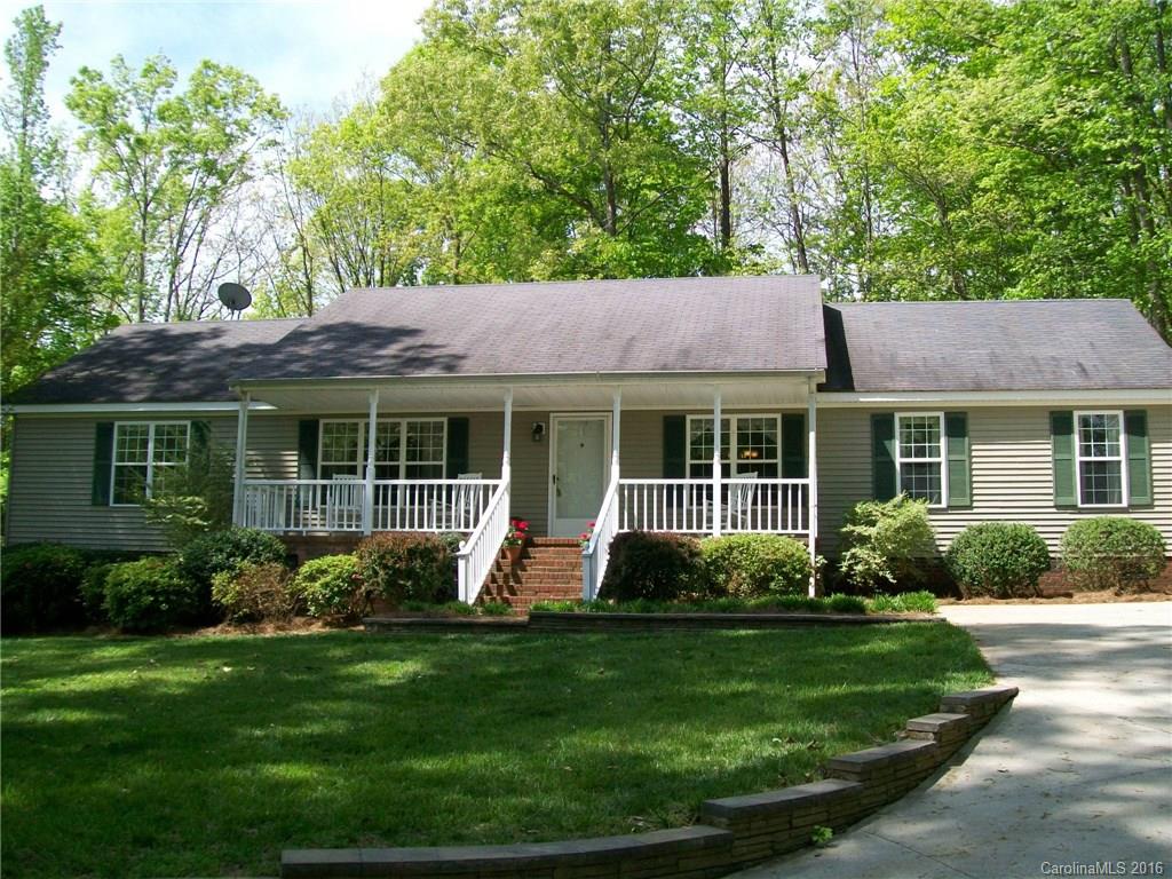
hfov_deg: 51.4
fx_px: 1219
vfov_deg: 39.7
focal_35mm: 36
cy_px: 440
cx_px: 586
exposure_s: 1/500
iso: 64
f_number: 2.7
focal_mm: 6
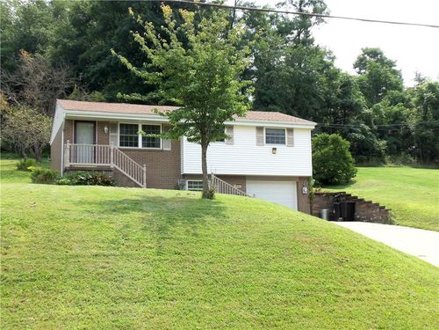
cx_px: 220
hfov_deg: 39.7
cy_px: 165
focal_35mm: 48
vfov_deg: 30.3
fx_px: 609
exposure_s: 1/400
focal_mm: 8.7
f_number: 3.8
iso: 64
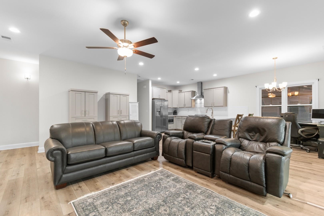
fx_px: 135
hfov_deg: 100.4
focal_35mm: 15
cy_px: 108
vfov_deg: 77.3
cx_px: 162
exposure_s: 1/1.25
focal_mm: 10
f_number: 4.5
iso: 100
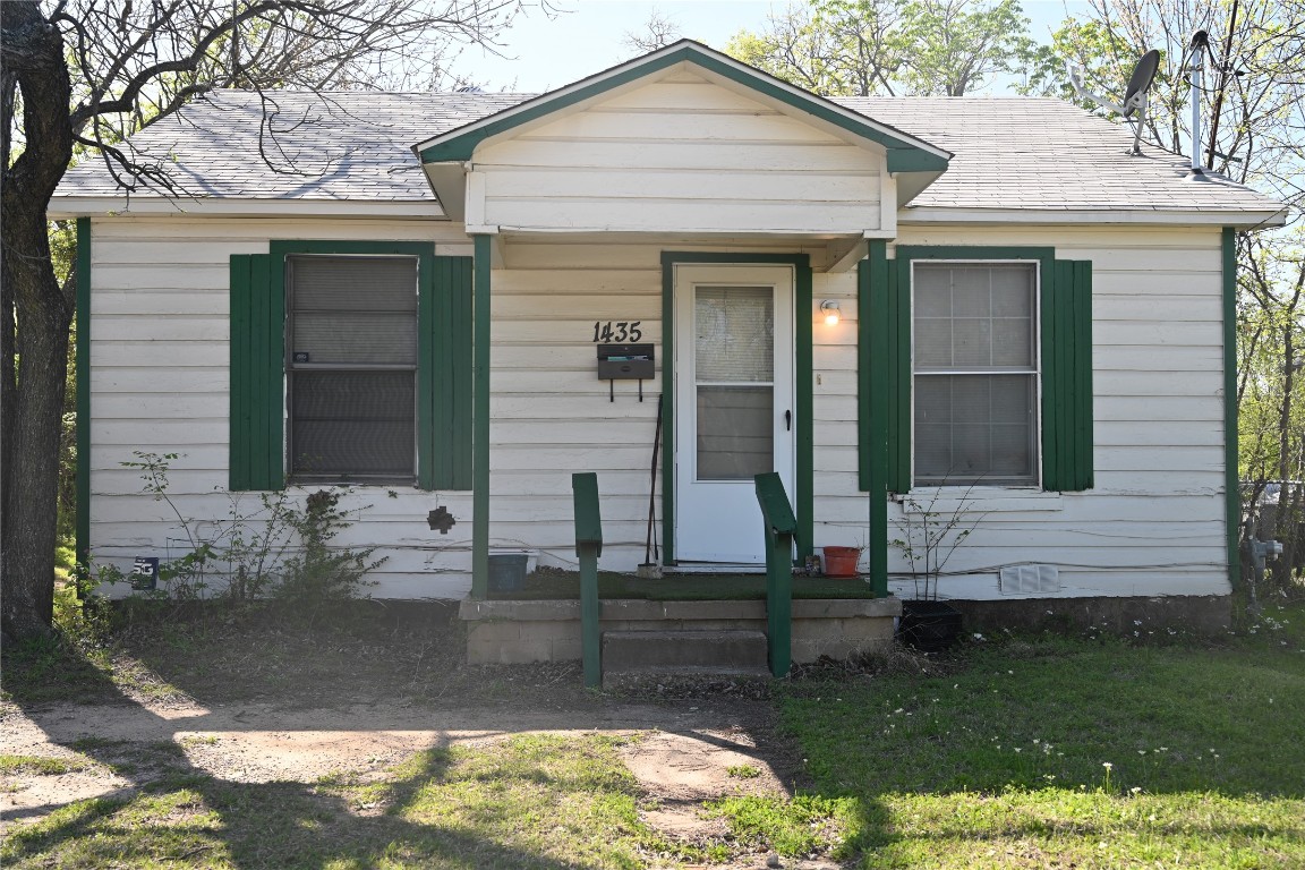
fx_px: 1377
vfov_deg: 35.1
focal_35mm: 38
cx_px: 652
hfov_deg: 50.7
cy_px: 435
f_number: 5.6
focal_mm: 38
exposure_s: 1/250
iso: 125
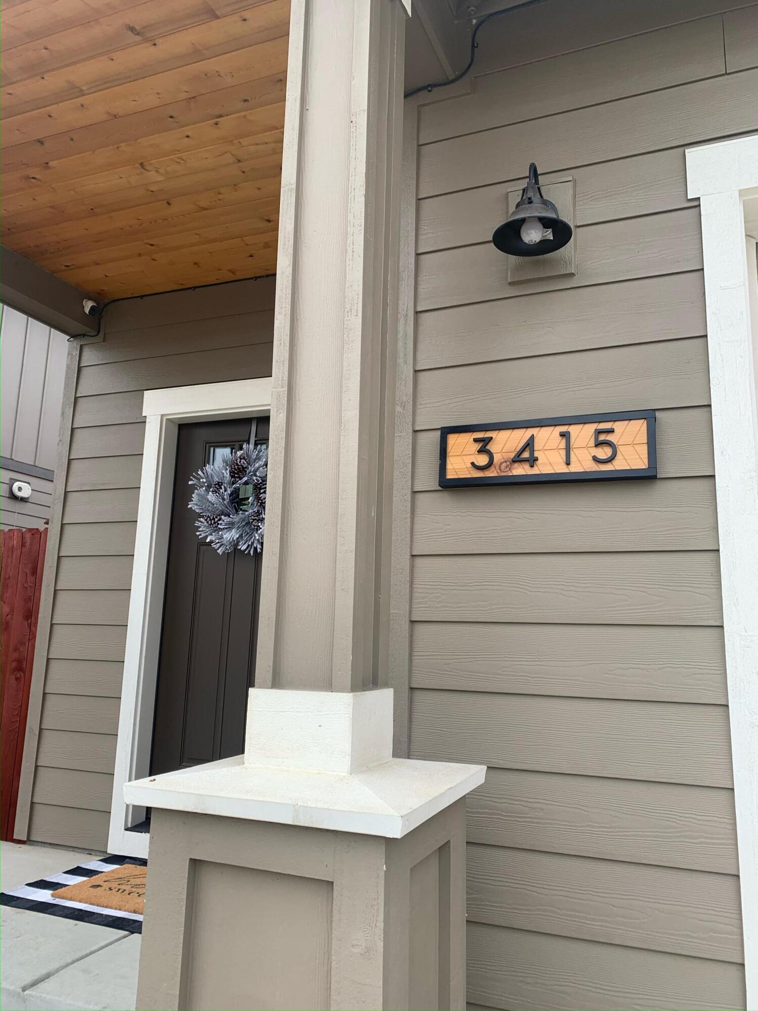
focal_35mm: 26
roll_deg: -1.1
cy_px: 506
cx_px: 379
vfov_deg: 67.3
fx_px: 759
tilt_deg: +11.4
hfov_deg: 53.1
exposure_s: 1/144
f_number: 1.8
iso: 25
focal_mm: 4.25
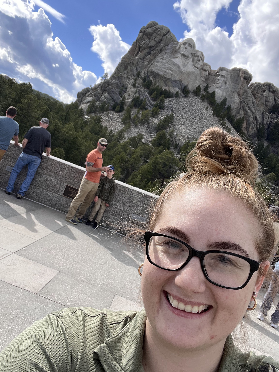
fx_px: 322
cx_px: 140
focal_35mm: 30
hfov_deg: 46.8
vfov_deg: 60.0
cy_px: 186
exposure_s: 1/474
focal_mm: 2.71
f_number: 2.2
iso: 32
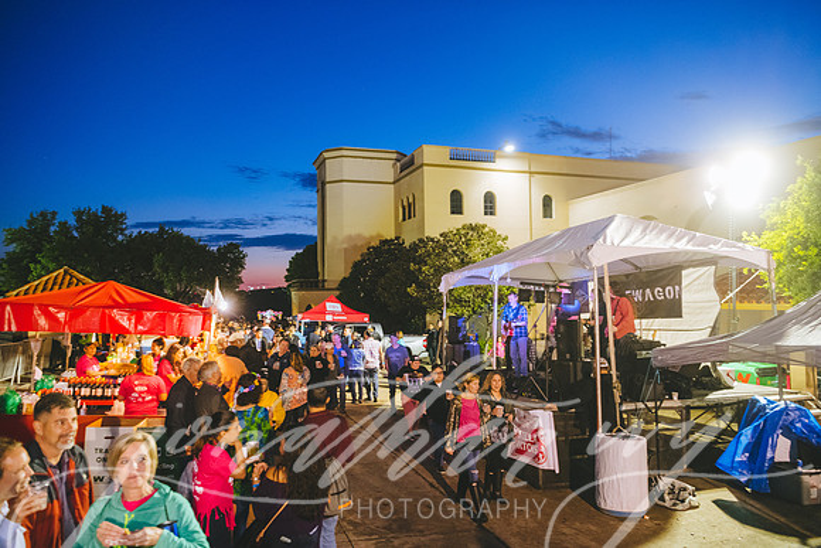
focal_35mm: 26
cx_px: 410
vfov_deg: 49.6
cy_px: 274
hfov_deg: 69.4
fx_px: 593
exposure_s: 1/80
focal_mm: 26
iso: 2500
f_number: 3.5
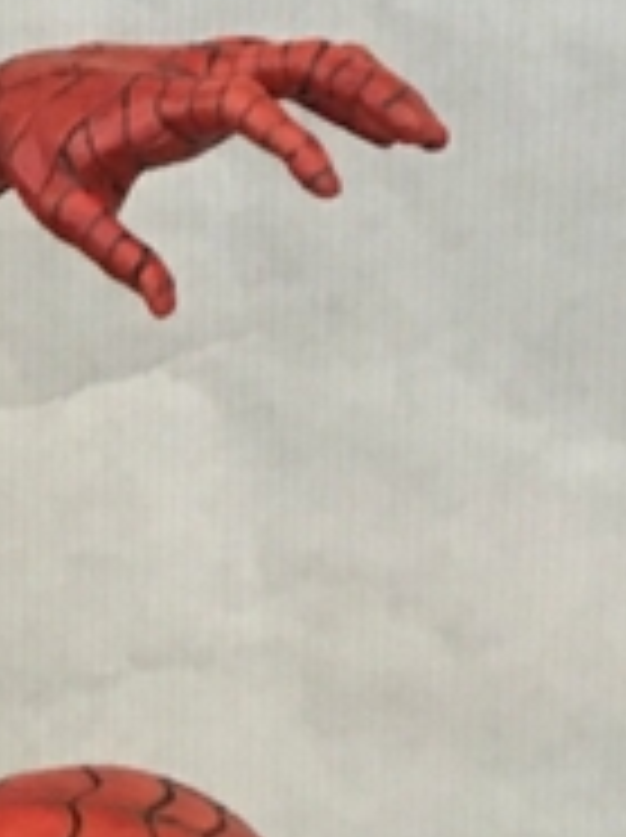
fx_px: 3021
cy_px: 963
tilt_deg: -18.0
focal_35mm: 125
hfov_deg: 11.2
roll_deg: +2.7
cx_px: -383
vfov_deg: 15.3
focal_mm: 4.15
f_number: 2.2
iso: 400
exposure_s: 1/17
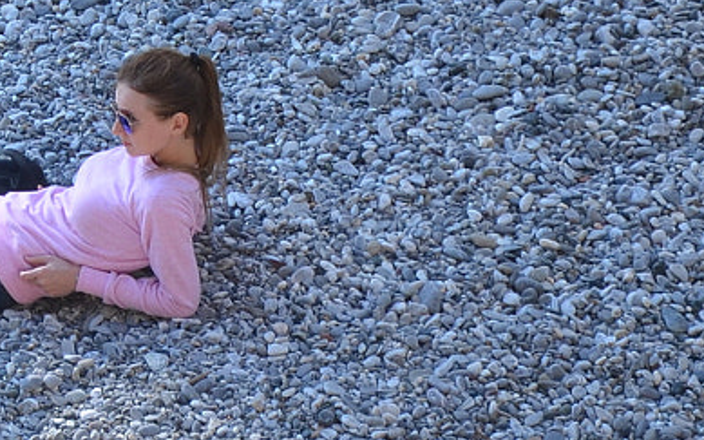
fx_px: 6983
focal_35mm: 364
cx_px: -617
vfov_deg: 3.6
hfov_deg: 5.7
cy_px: -385
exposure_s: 1/500
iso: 320
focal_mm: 58
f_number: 5.6
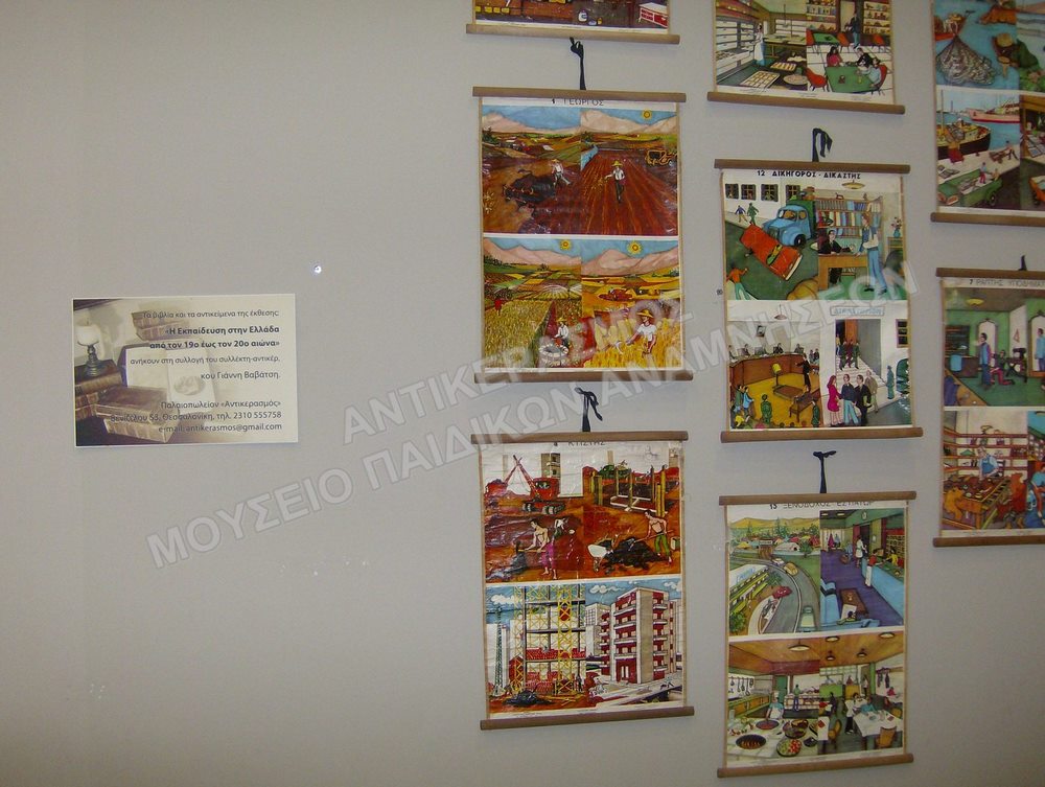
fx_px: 1088
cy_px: 394
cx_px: 522
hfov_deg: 51.3
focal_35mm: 36
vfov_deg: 39.8
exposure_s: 1/60
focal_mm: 6
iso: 200
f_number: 2.8
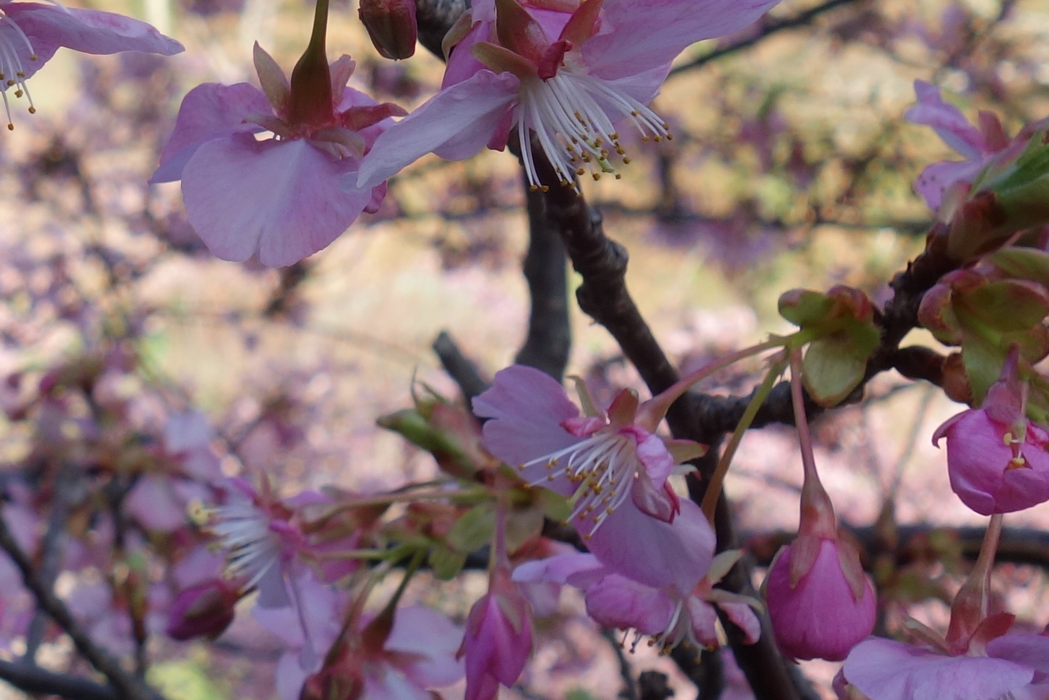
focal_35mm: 88
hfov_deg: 20.6
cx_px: -401
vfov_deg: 15.3
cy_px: 22
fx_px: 2564
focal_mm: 10.4
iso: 125
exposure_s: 1/125
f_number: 5.6
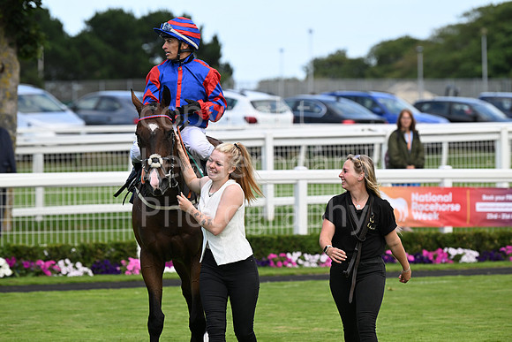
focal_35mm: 200
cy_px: 171
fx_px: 2845
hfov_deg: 10.3
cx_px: 256
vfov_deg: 6.9
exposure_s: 1/1250
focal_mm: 200
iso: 500
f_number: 5
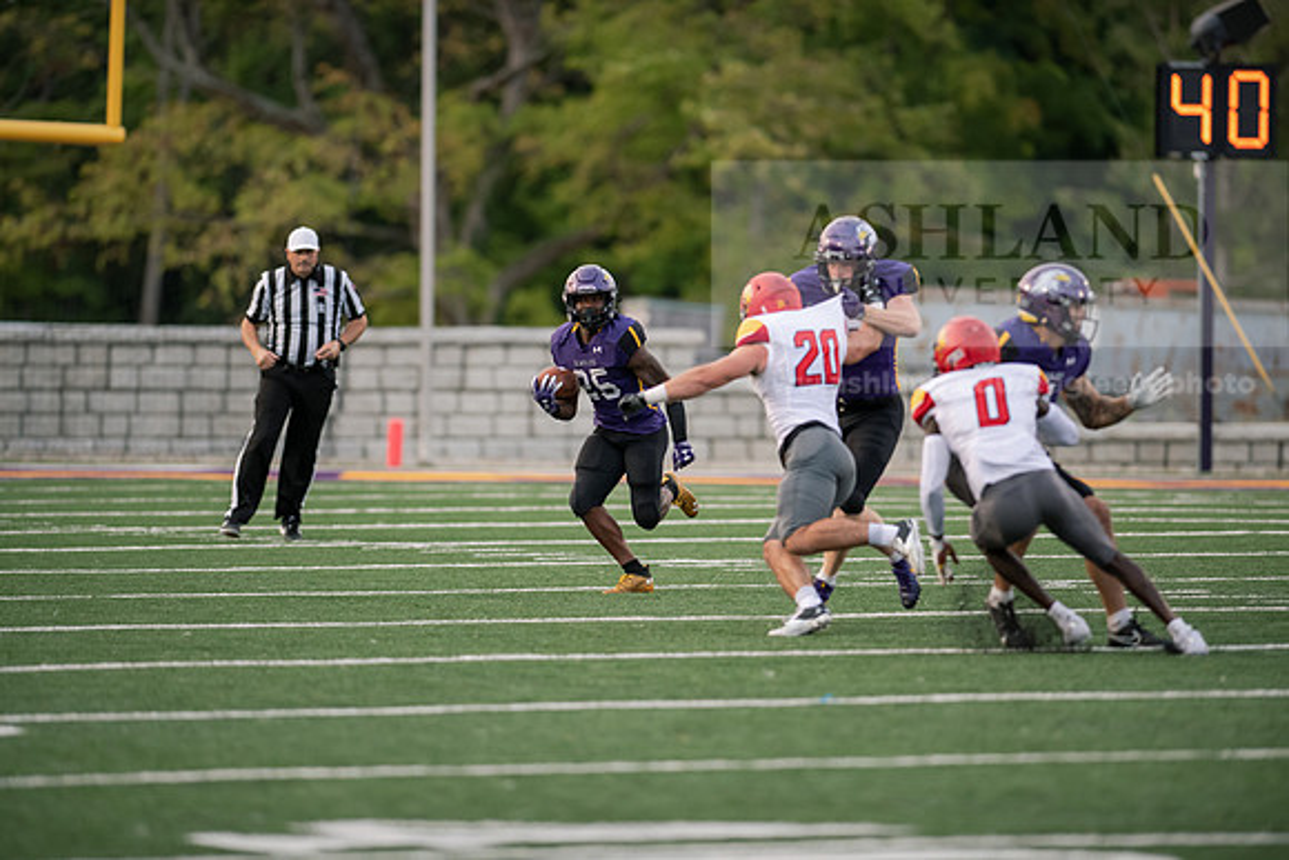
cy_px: 430
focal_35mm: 300
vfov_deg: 4.6
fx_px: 10744
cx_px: 644
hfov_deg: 6.9
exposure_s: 1/1000
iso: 1600
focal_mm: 300
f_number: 2.8
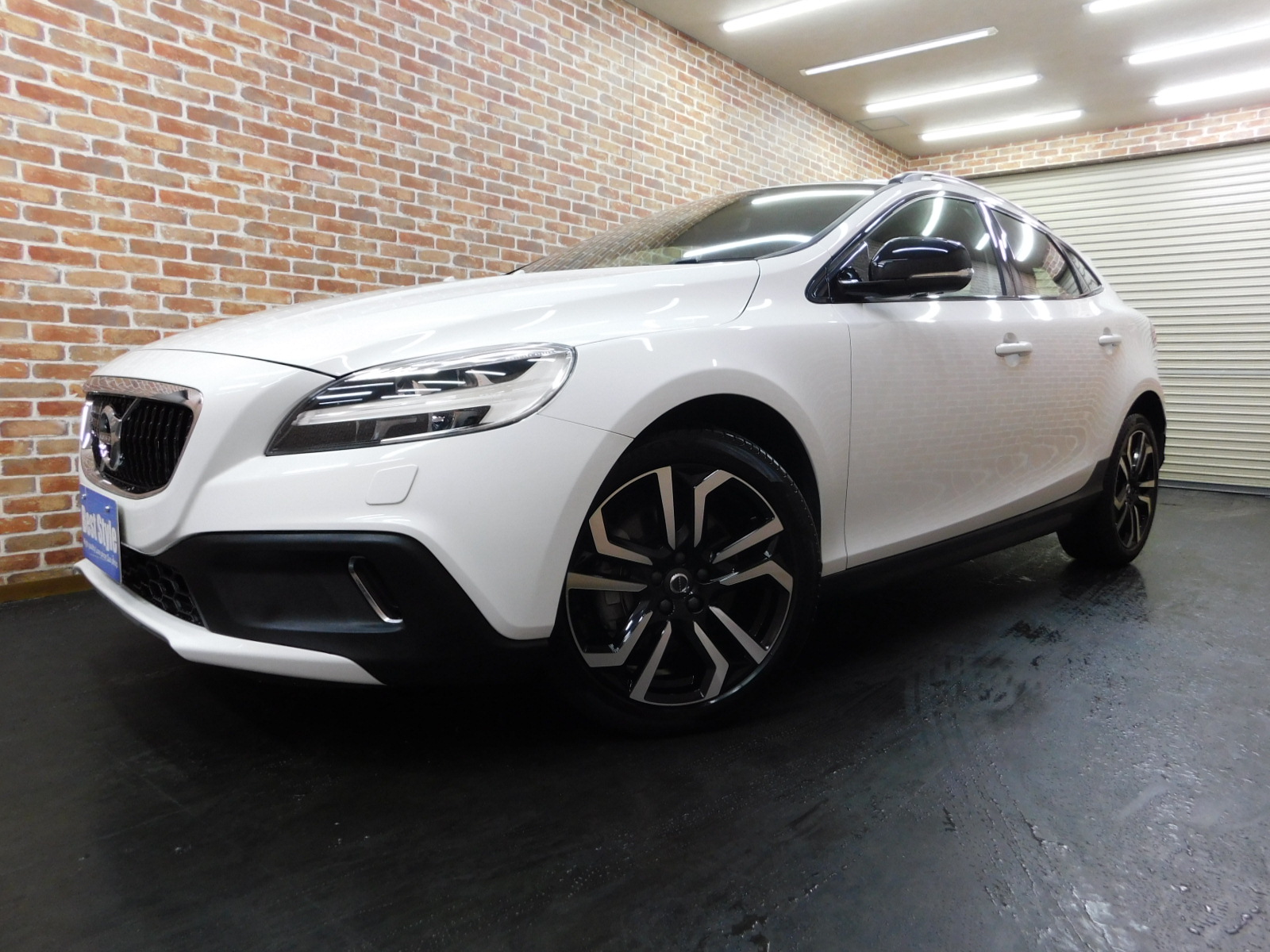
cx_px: 635
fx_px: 844
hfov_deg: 73.9
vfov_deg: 58.9
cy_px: 476
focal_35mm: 23
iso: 200
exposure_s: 1/30
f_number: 3
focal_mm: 4
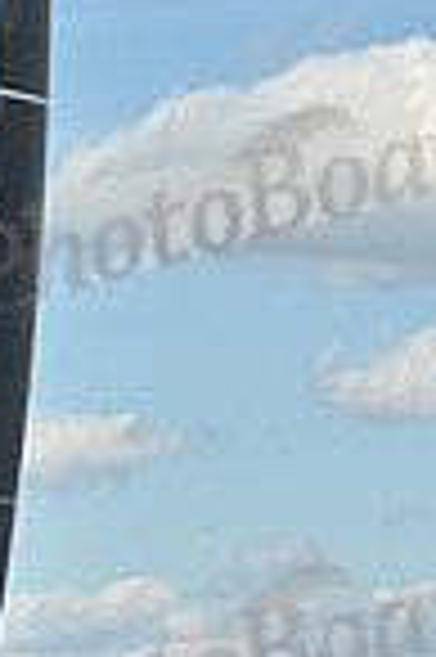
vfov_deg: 7.4
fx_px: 5080
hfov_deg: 4.9
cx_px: -272
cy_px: 32
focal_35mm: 279
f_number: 8
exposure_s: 1/1250
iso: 250
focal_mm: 70
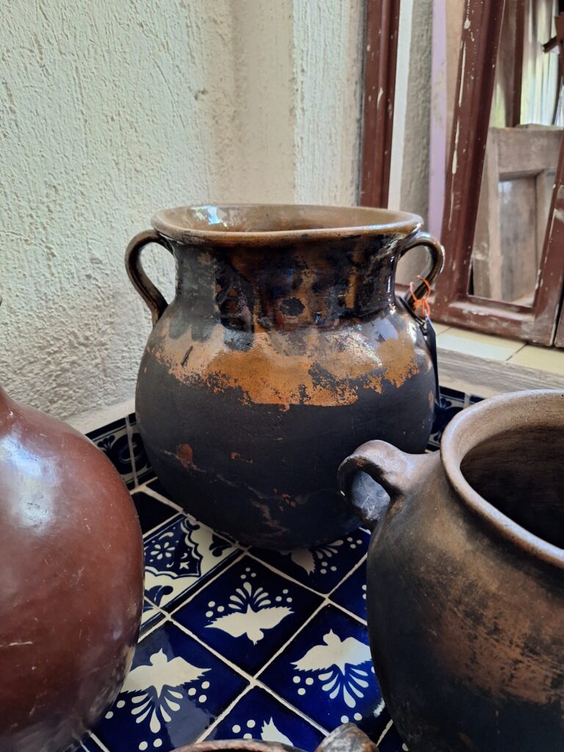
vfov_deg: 73.9
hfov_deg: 58.9
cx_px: 282
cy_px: 376
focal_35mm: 23
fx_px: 500
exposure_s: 1/30
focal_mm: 5.54
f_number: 1.8
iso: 250
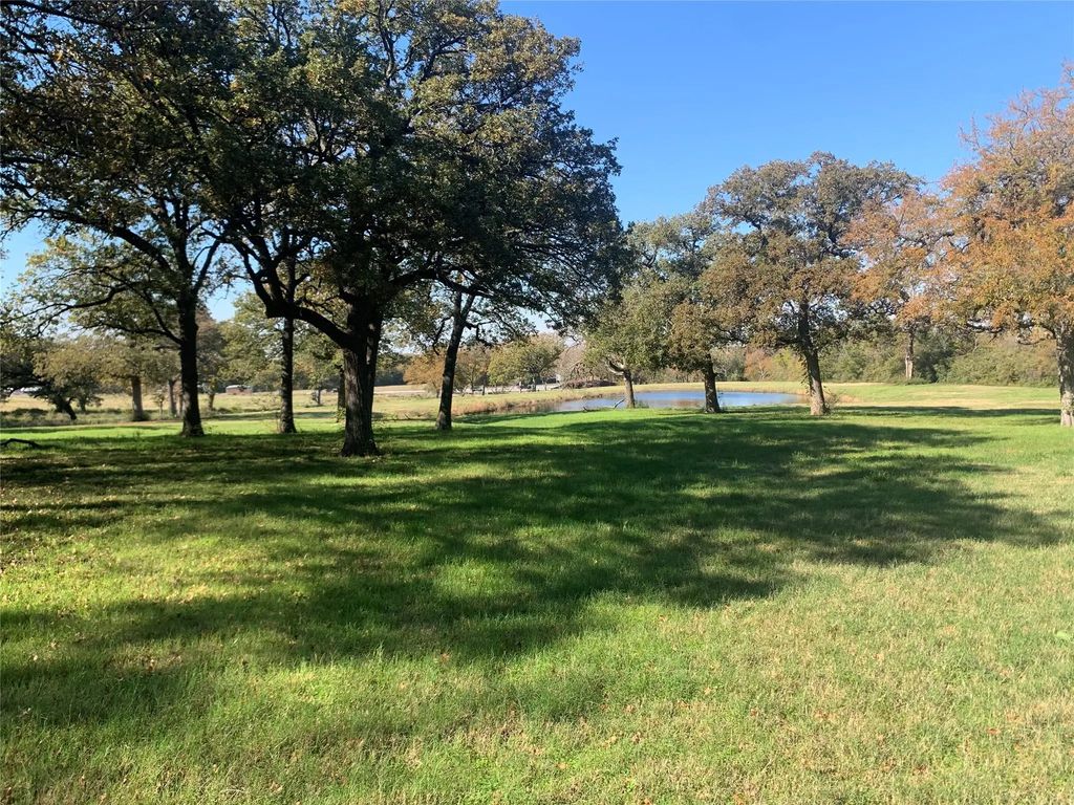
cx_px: 537
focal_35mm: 26
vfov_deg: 53.1
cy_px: 402
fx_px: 807
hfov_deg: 67.3
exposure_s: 1/808
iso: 25
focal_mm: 4.25
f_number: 1.8
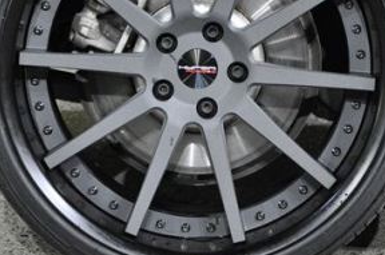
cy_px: 65
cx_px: 197
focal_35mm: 116
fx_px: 1238
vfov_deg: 11.7
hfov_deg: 17.7
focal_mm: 38
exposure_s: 1/10
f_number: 4.5
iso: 800
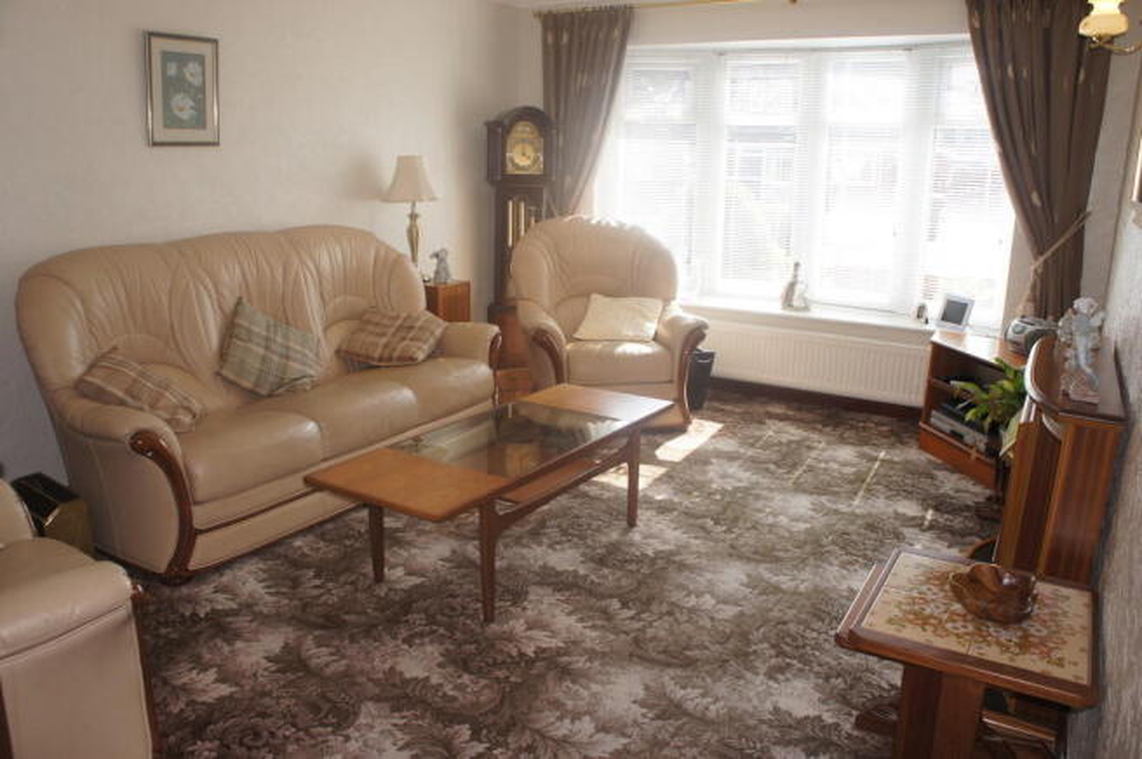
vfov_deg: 47.8
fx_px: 856
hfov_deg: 67.4
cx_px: 571
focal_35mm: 27
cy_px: 380
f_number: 5
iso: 200
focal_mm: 18
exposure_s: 1/100
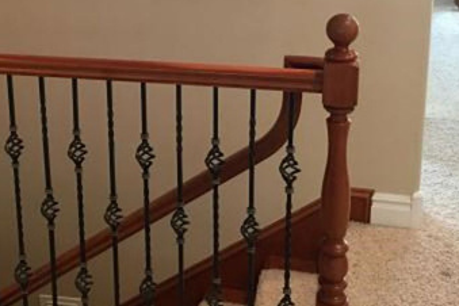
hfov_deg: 34.4
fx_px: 727
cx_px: 118
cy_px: 34
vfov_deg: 23.2
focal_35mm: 57
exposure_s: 1/15
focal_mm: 4.15
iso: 100
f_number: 2.2
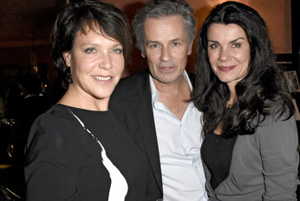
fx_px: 358
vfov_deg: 31.2
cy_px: 111
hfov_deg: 45.4
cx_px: 163
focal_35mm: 43
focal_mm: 22
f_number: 6.3
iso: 3200
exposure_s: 1/60
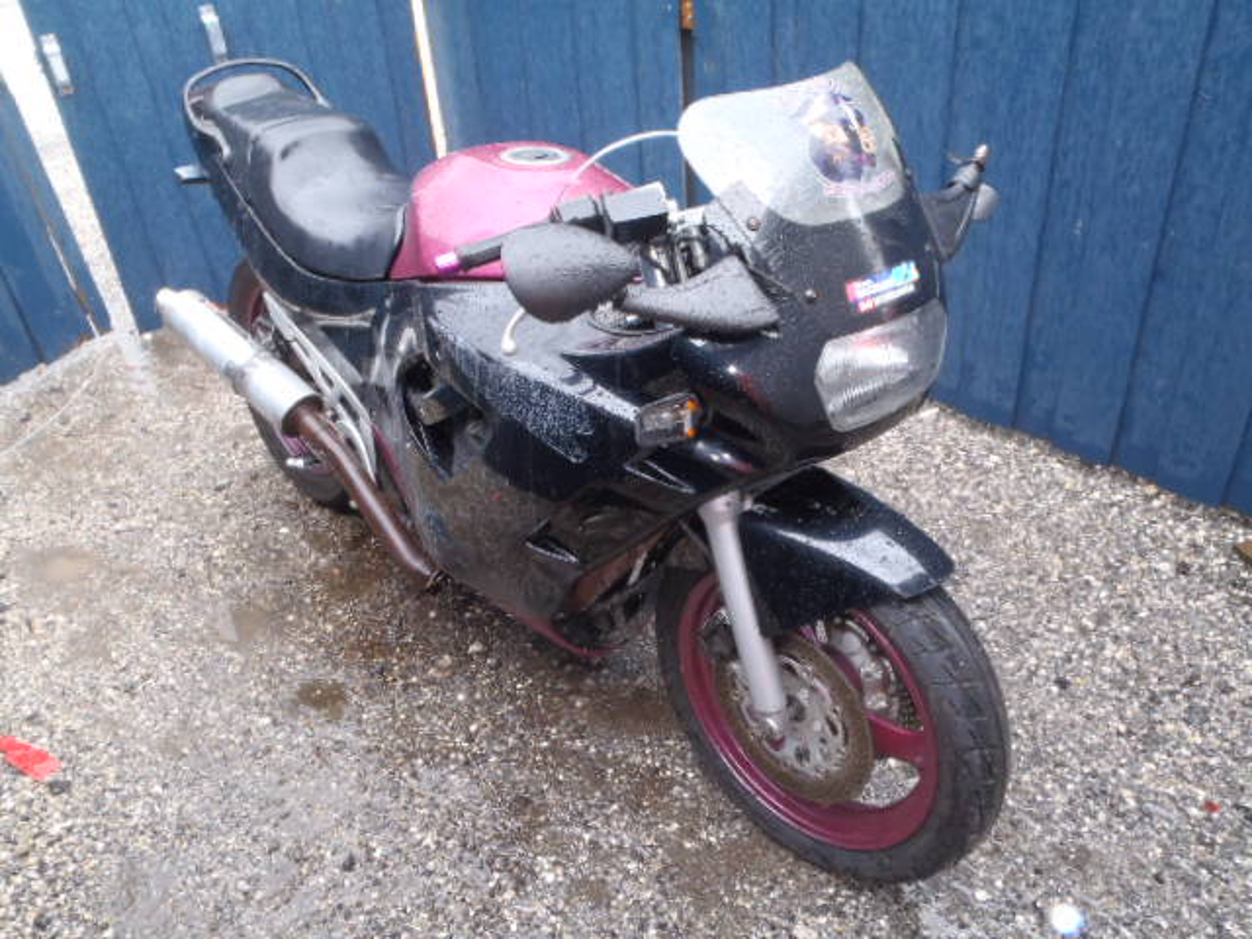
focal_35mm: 28
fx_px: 1013
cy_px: 470
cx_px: 626
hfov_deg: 63.4
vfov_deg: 49.7
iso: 125
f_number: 3.5
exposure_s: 1/30
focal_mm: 5
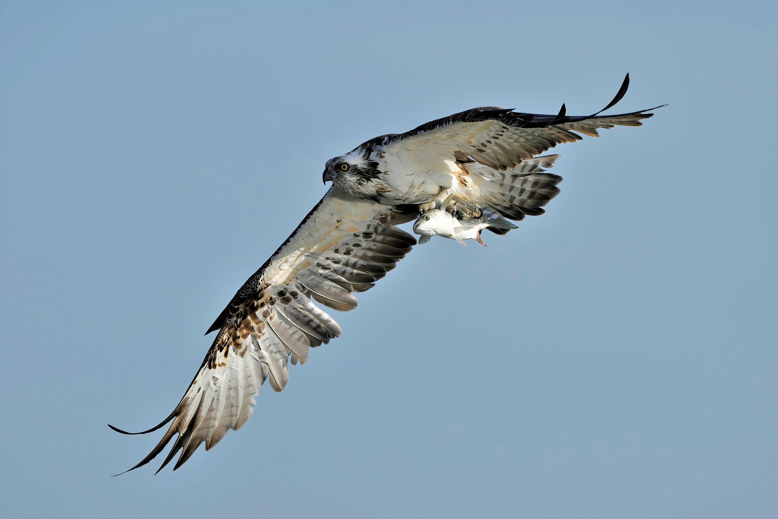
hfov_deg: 3.4
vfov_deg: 2.3
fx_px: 12966
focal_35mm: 600
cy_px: 260
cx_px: 389
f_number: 5.6
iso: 500
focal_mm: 600
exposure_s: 1/3200
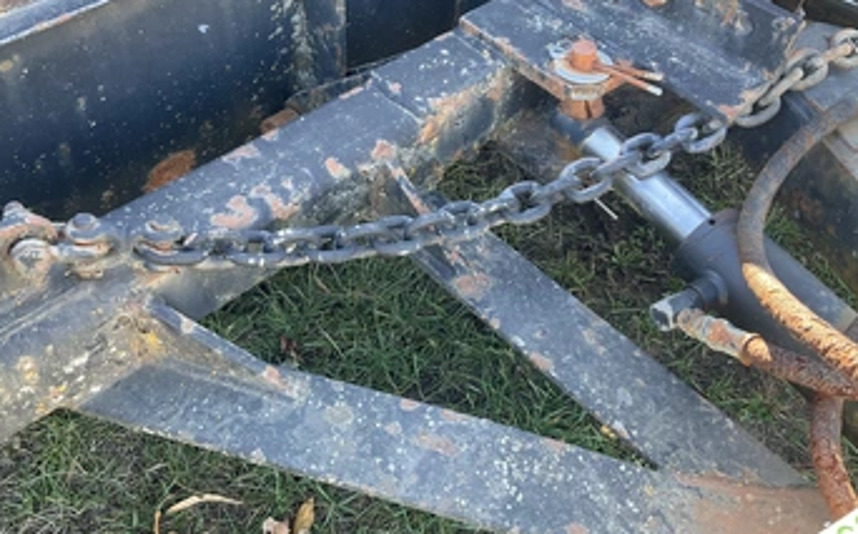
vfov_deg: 35.1
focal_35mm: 36
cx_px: 432
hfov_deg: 54.1
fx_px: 841
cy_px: 216
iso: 64
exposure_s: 1/122
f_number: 1.8
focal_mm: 3
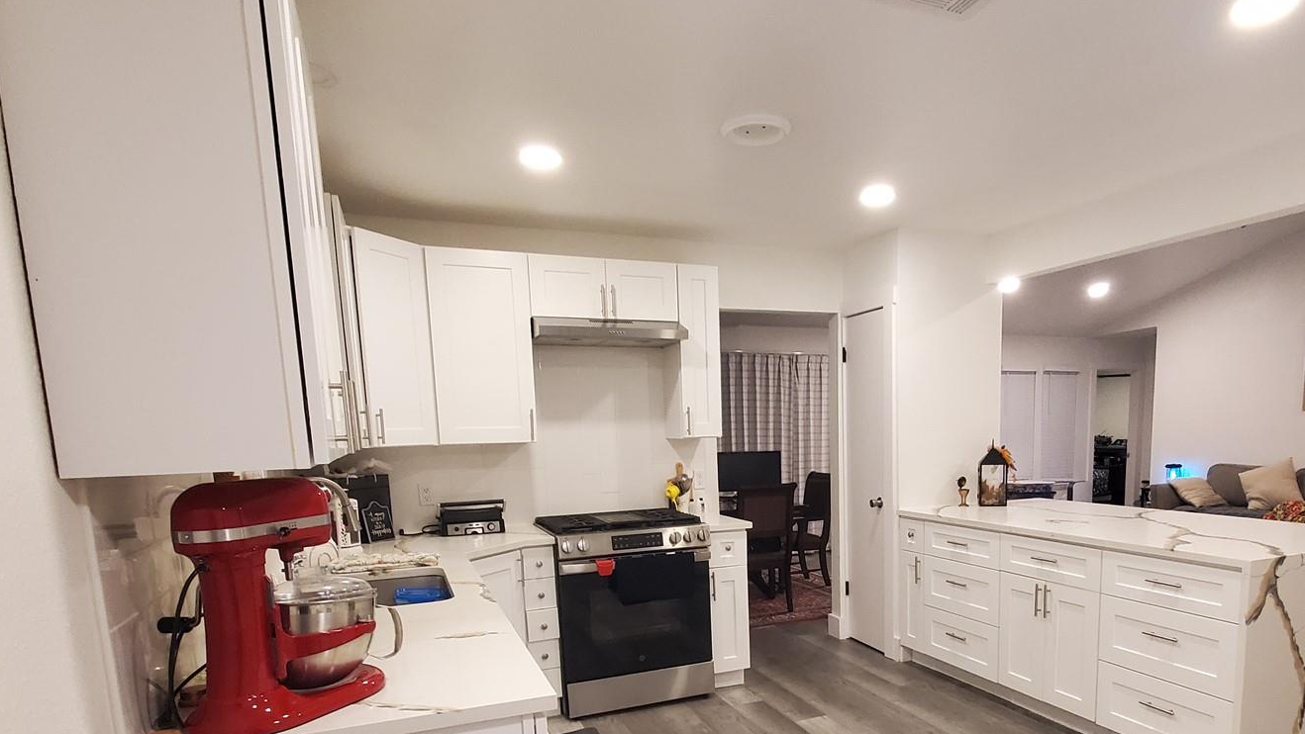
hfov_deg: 80.6
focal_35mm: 22
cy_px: 559
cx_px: 751
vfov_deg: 49.3
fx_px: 761
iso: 640
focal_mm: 1.8
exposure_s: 1/60
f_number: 2.2
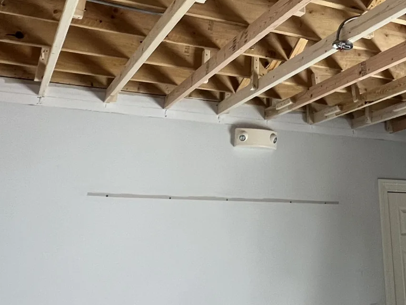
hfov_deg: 46.0
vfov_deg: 32.8
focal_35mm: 39
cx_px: 308
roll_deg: +0.5
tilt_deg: +28.1
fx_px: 457
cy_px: -22
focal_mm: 1.57
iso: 250
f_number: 1.8
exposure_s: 1/60
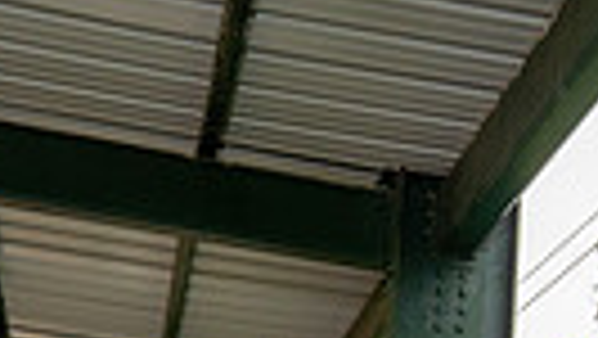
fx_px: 1523
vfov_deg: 9.9
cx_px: 283
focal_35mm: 96
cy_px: 987
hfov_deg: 22.2
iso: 640
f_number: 6.3
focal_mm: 27
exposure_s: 1/250
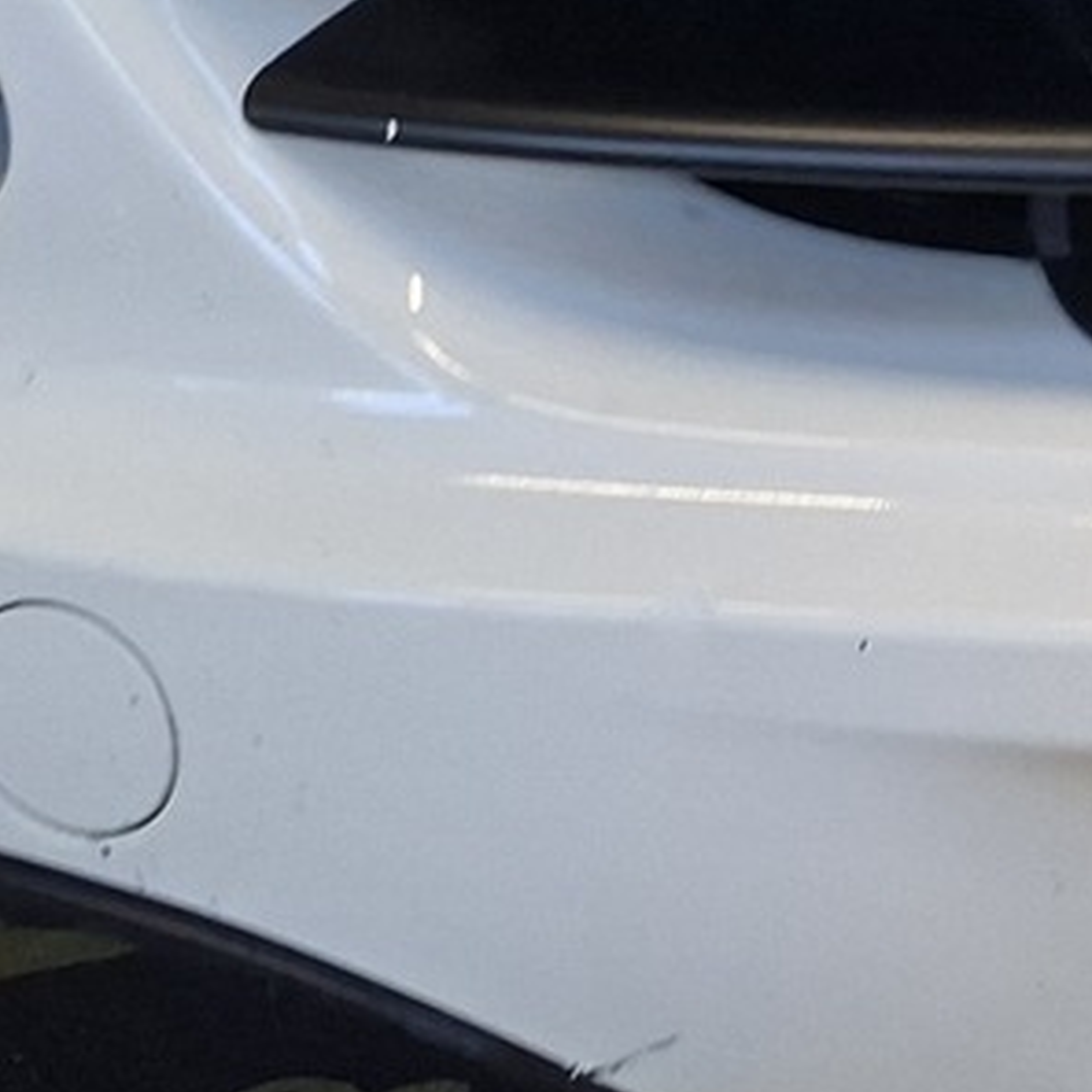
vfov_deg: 16.7
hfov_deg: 16.6
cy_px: -255
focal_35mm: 99
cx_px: 1409
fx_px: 3533
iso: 125
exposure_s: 1/100
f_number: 1.8
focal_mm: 5.54
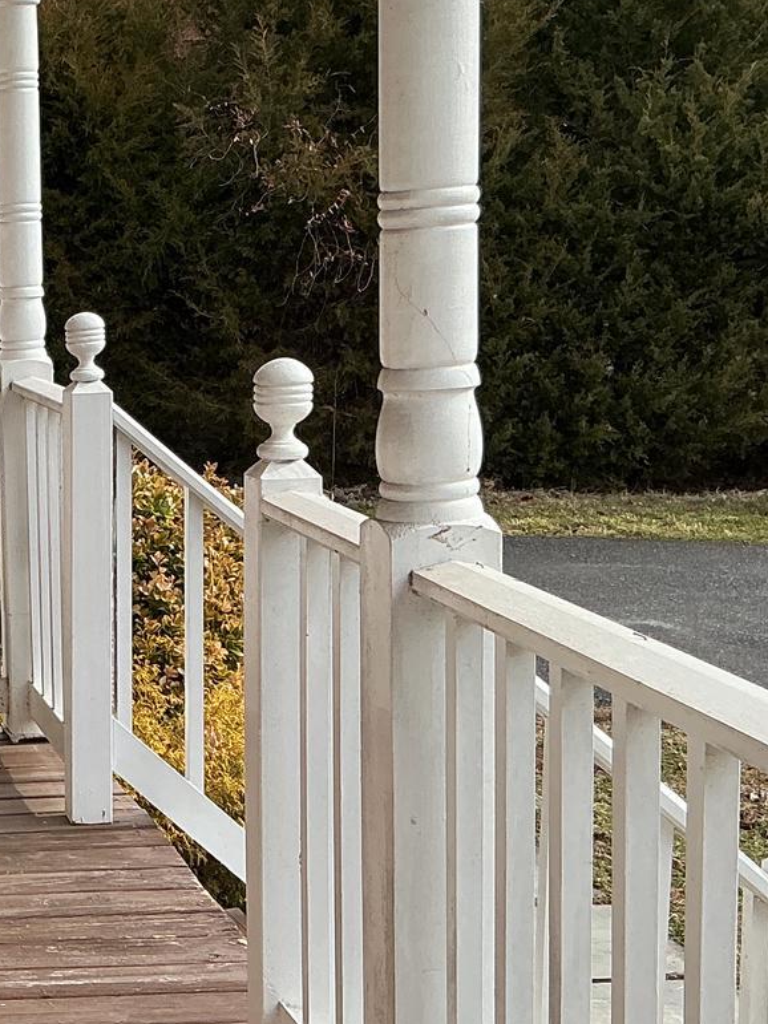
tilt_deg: -8.9
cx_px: -271
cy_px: 541
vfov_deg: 25.3
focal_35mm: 77
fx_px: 2278
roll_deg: +2.5
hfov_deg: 17.7
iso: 25
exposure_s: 1/586
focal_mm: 3
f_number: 1.8
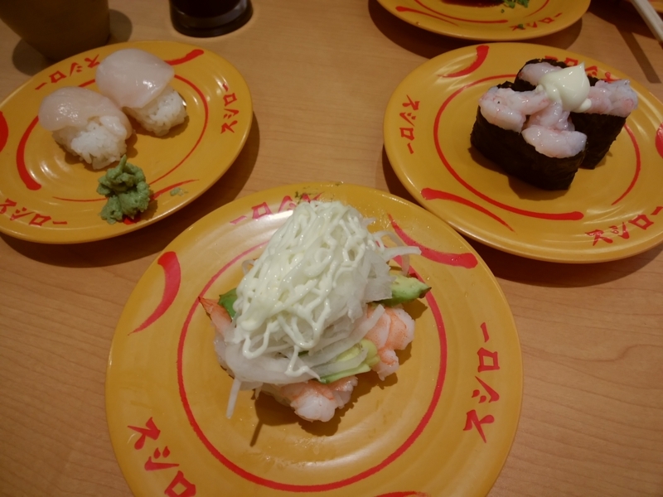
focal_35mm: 22
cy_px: 248
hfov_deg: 76.4
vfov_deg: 61.1
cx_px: 332
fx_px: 421
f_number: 2
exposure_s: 1/50
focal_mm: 3
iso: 32
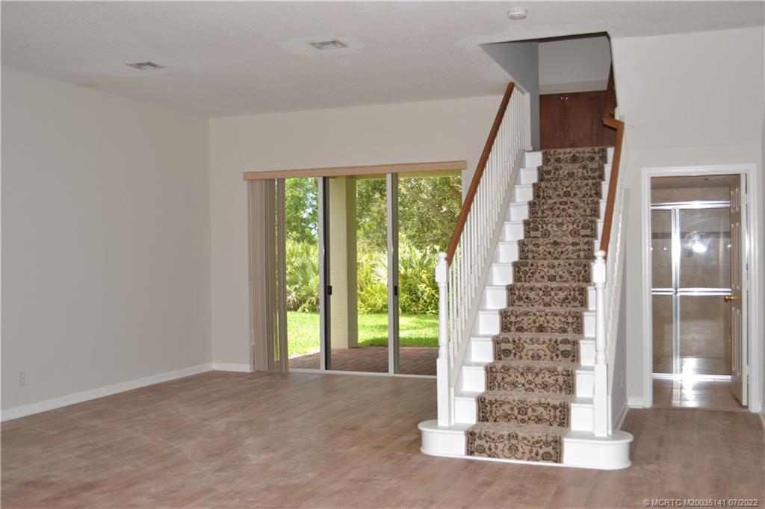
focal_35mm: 36
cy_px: 254
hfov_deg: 53.1
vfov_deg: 36.8
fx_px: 765
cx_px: 382
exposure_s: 1/200
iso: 400
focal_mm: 24
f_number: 4.5
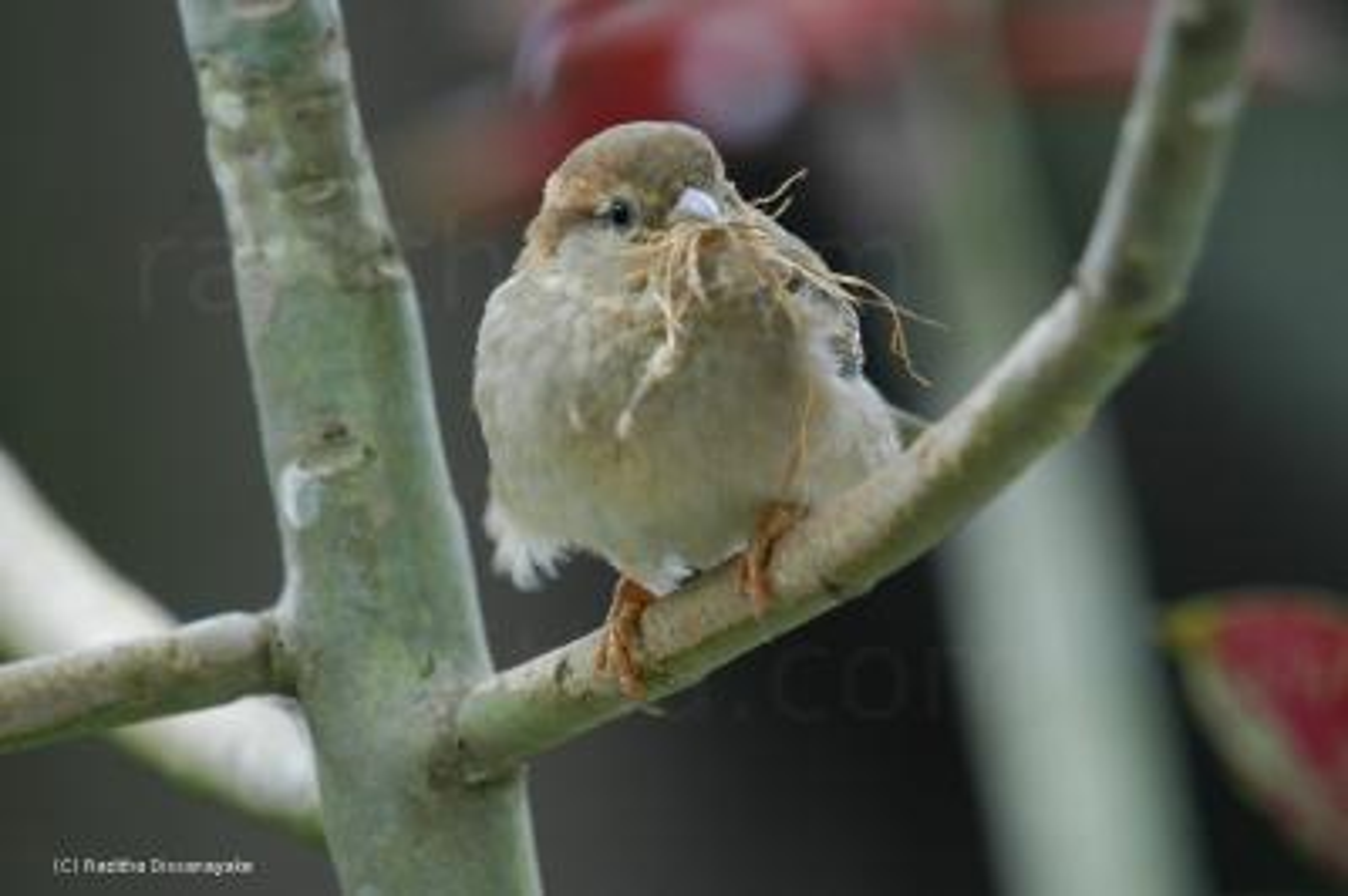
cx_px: 674
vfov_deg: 1.8
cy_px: 448
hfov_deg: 2.8
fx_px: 28060
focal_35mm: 750
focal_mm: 500
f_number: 8
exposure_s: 1/80
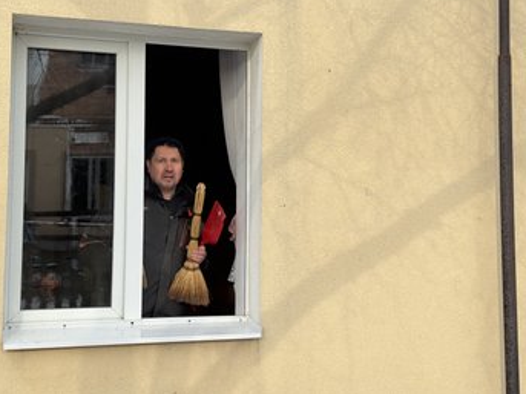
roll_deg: +0.7
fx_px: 851
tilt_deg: +3.5
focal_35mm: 56
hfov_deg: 34.4
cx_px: 275
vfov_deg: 26.1
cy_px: 167
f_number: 1.78
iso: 64
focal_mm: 6.76
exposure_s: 1/1984
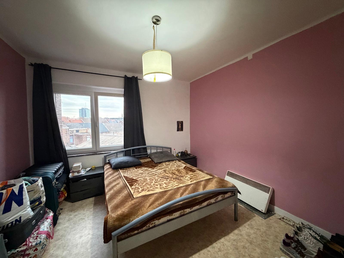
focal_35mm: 14
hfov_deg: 102.1
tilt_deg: -2.3
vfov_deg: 85.7
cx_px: 172
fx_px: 139
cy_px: 129
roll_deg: +0.8
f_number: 2.2
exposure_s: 1/50
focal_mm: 2.22
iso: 1000
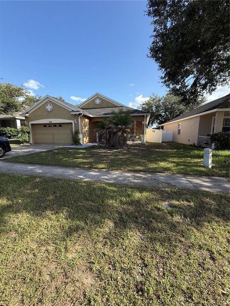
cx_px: 115
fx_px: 124
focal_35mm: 14
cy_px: 153
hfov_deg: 85.7
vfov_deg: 102.1
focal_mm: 2.22
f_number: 2.2
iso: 64
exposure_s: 1/734
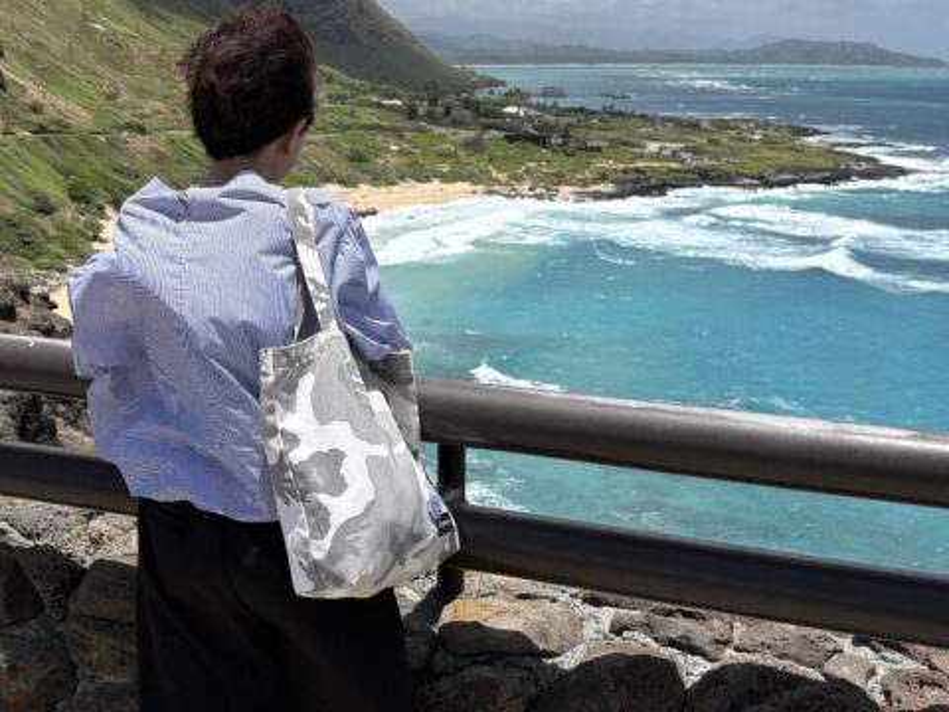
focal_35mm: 26
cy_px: 356
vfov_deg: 53.1
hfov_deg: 67.3
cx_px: 474
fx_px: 713
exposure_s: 1/5348
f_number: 1.6
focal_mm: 5.96
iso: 50
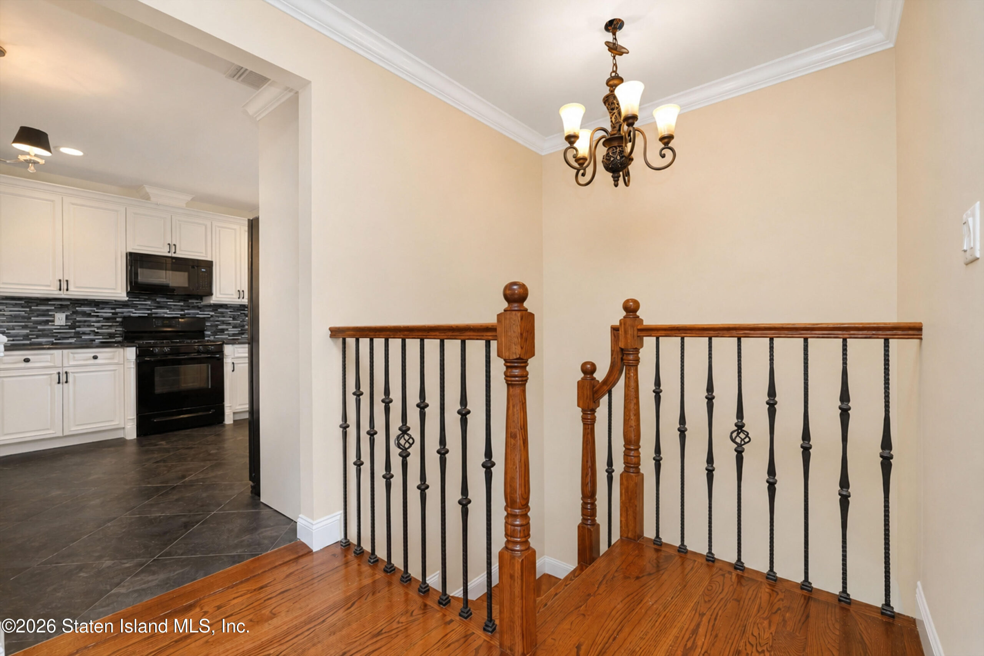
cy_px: 328
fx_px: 437
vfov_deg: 73.8
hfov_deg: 96.7
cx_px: 492
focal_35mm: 16
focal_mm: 16
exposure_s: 1/25
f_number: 4
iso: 64
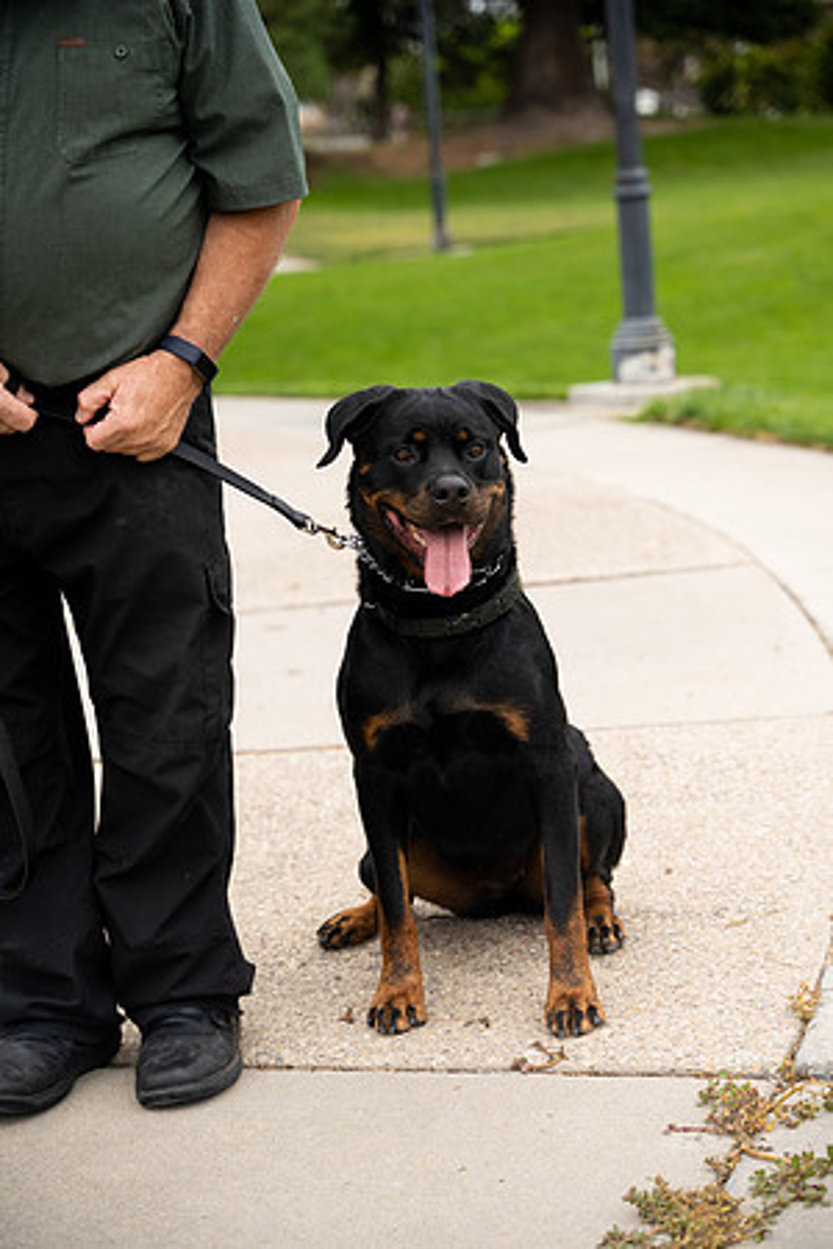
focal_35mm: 75
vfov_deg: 27.0
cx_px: 416
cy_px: 624
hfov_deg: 18.2
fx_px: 2603
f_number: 4
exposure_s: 1/500
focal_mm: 75
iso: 640
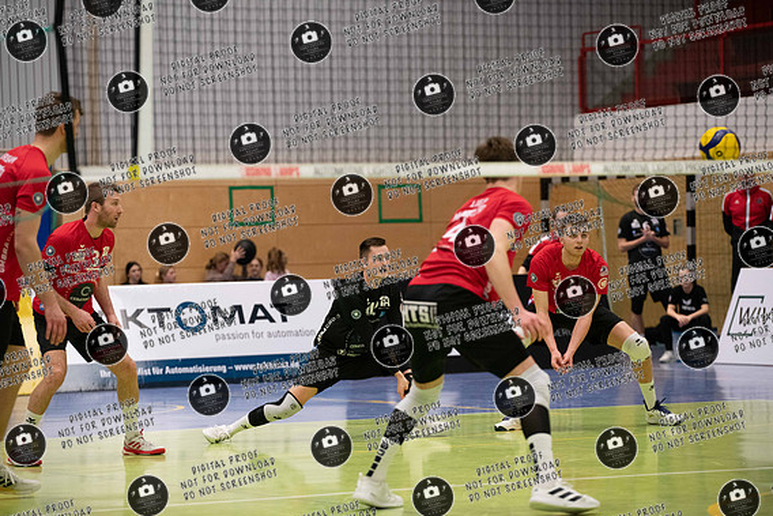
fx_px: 3071
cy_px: 262
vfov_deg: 9.6
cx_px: 380
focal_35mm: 143
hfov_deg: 14.3
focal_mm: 140
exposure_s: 1/1000
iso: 3600
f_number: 3.2
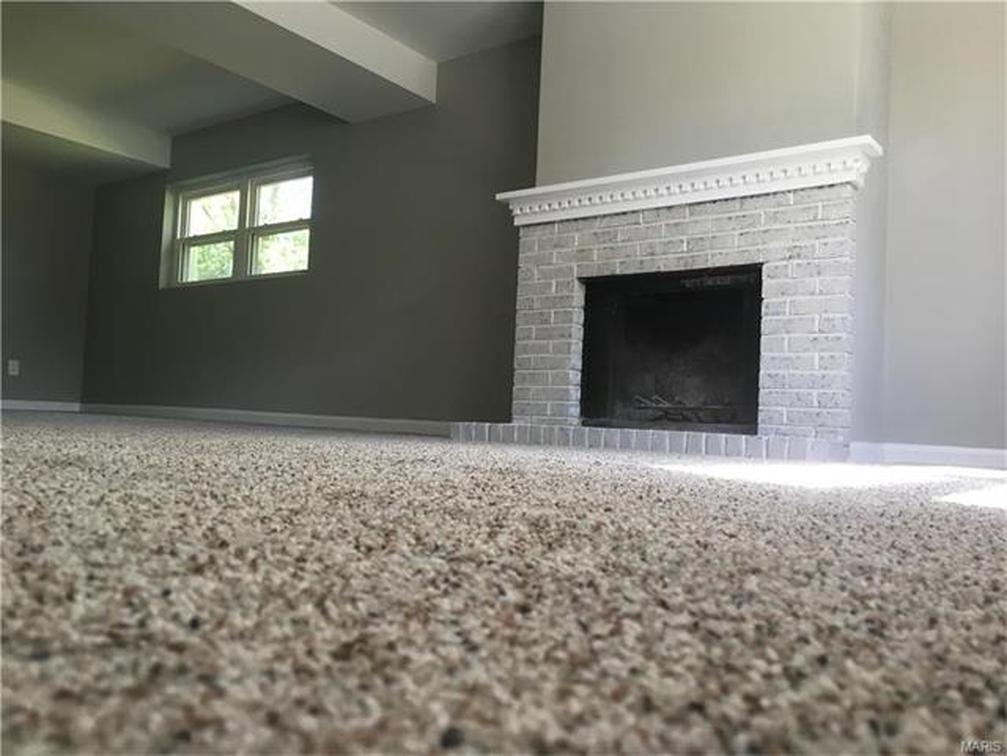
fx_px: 844
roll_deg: -2.7
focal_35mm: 29
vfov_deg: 48.2
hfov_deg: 61.7
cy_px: 378
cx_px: 504
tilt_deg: +3.9
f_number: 2.2
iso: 40
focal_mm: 4.15
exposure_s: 1/30
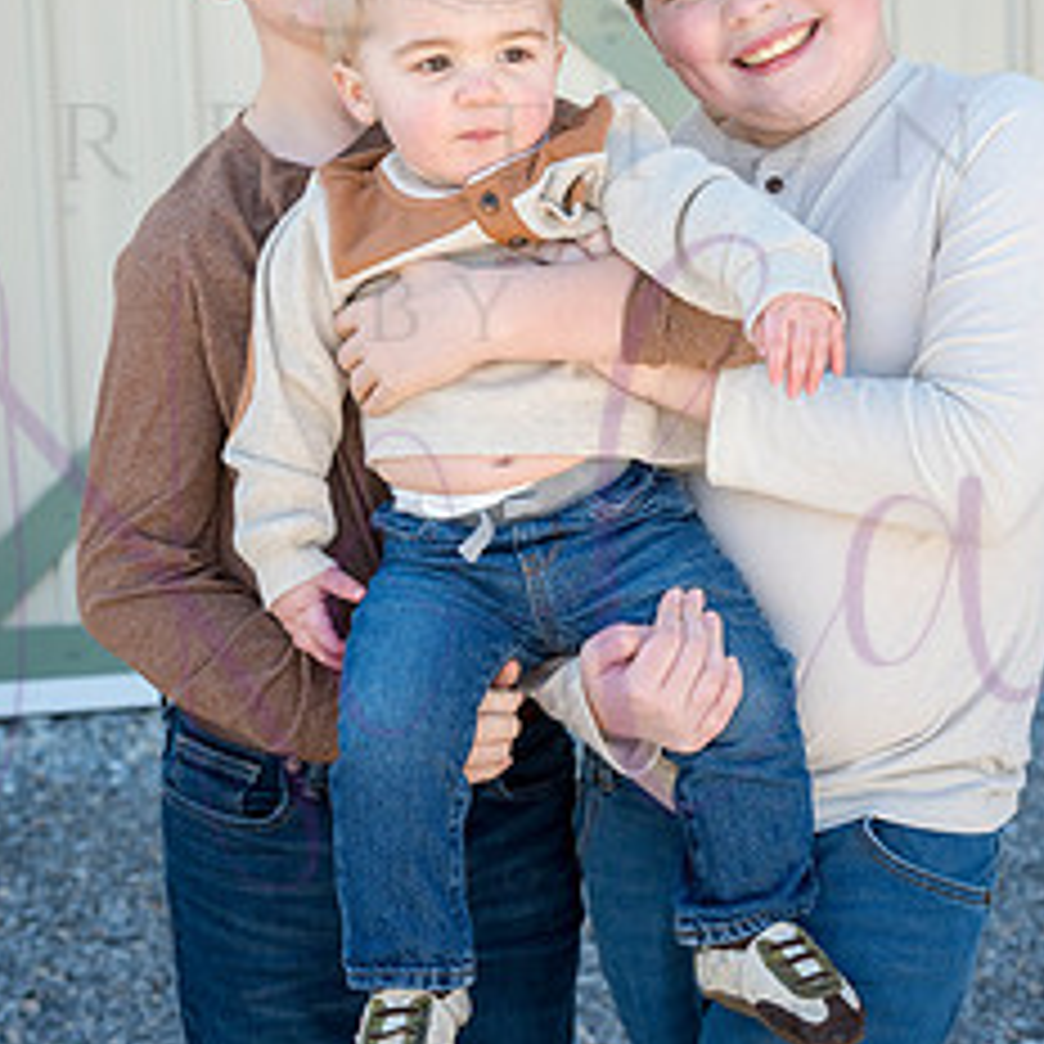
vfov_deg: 20.5
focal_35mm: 84
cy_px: 302
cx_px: 504
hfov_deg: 20.6
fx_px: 2866
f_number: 5
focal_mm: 51
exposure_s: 1/640
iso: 400
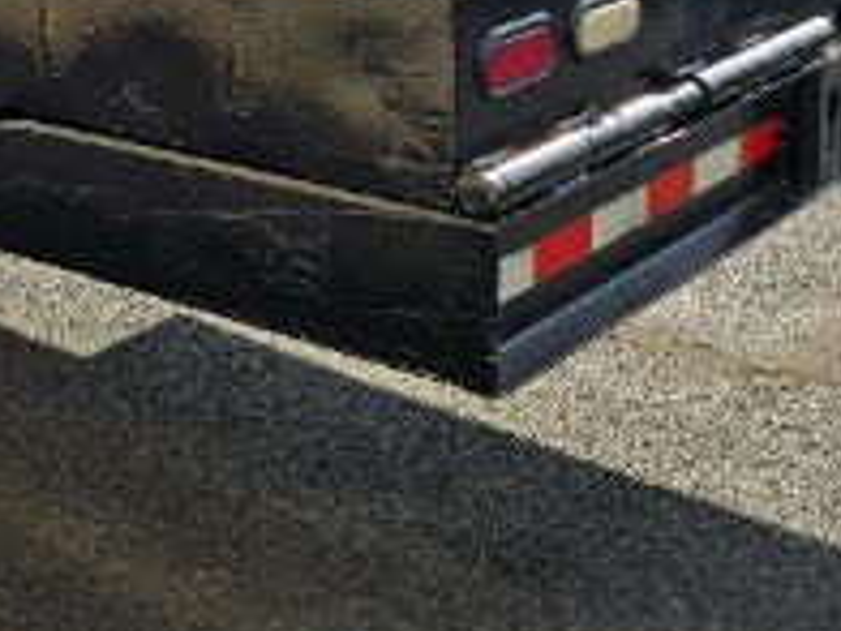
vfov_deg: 18.6
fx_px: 1822
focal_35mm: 75
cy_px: -129
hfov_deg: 23.6
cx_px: -180
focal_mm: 6.3
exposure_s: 1/1235
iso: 12
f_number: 1.7
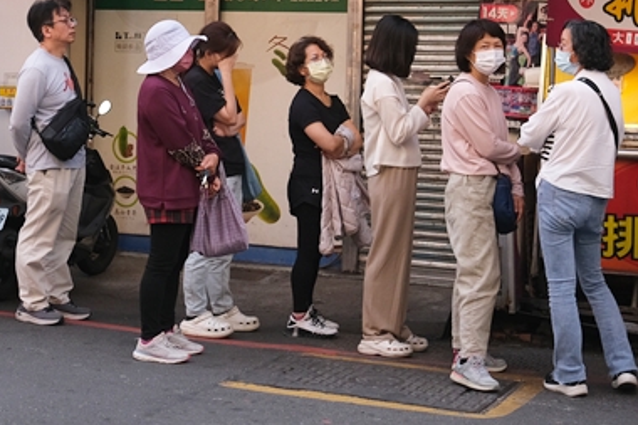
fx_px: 1470
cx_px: 218
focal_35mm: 83
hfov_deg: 24.4
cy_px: 79
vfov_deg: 16.3
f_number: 2.8
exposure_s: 1/1500
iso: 800
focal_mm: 23
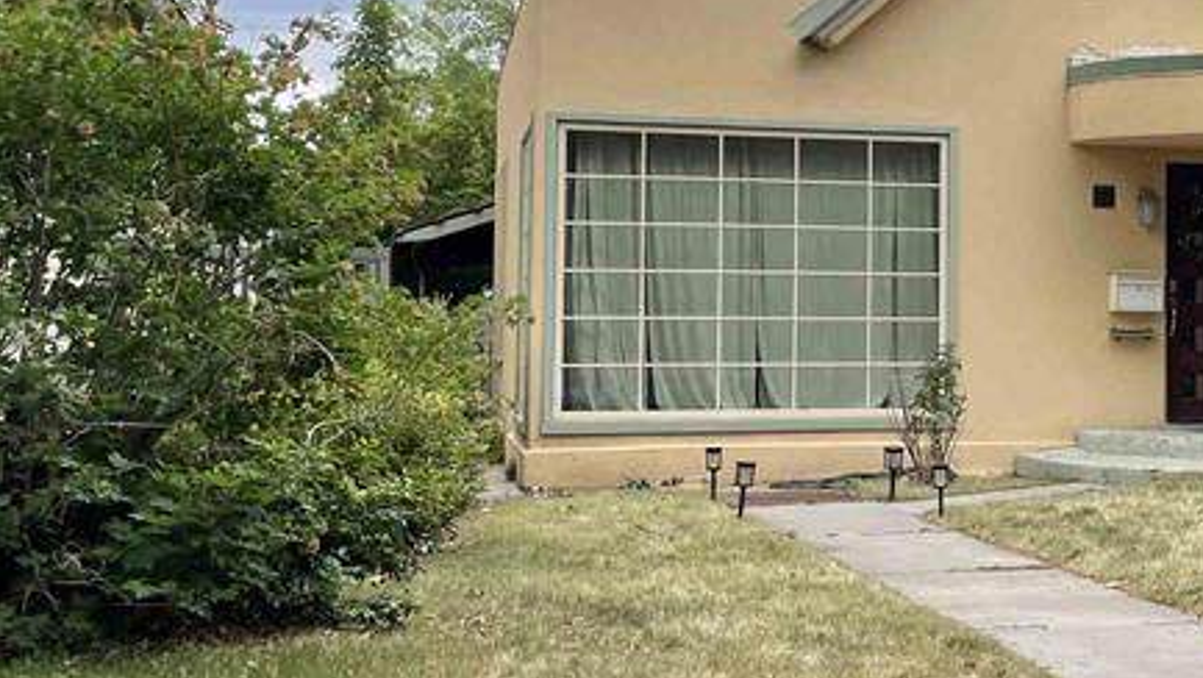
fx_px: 2138
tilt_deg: +2.3
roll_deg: -0.2
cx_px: 1150
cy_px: 258
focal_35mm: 67
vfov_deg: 18.0
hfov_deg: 29.7
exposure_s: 1/1135
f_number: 1.6
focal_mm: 4.2
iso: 32
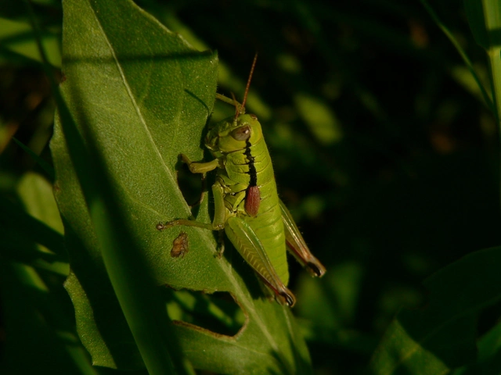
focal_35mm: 104
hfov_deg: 18.9
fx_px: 1505
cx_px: 250
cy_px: 188
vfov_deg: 14.2
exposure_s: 1/800
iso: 80
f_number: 4
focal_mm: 17.2
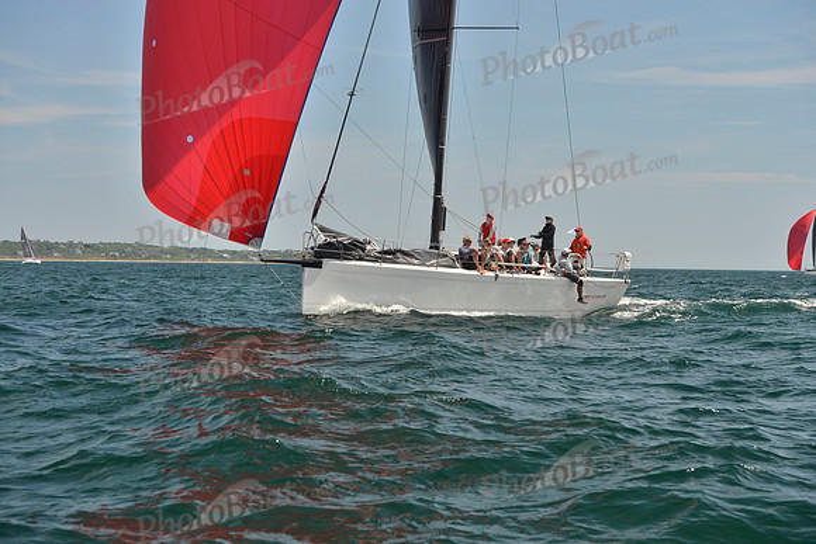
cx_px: 408
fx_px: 1587
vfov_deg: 19.5
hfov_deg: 28.8
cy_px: 272
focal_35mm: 70
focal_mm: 70
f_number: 7.1
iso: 400
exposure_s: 1/800
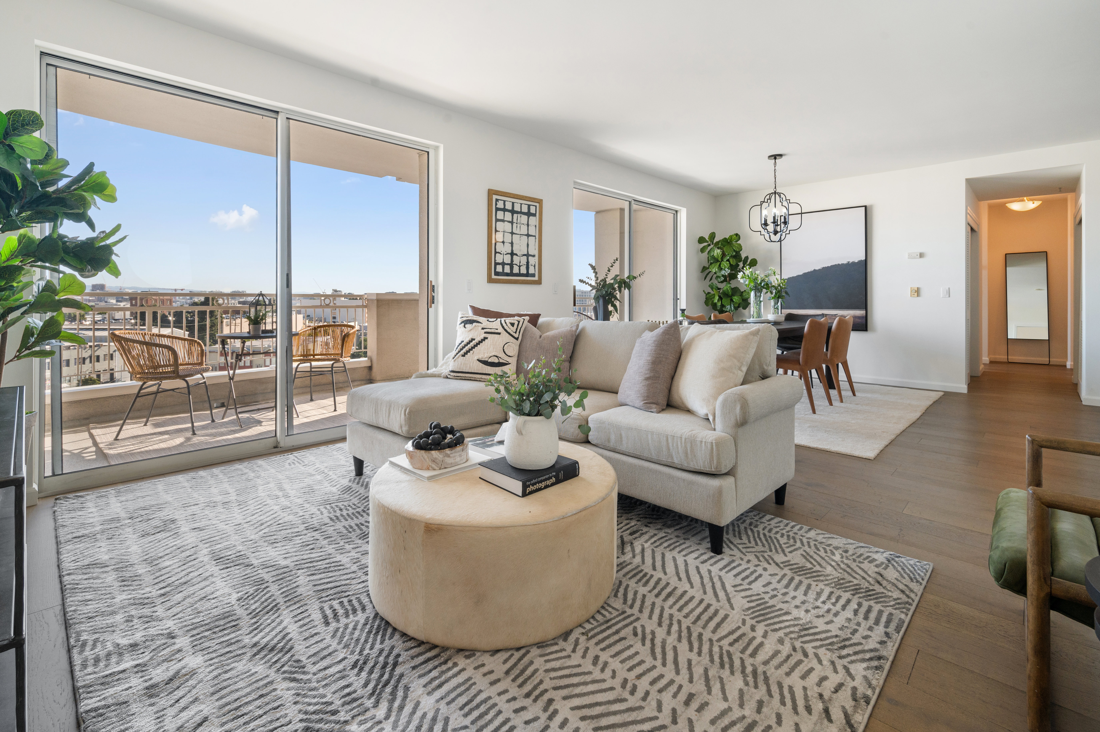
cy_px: 366
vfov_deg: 75.4
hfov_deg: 98.6
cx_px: 550
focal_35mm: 16
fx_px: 473
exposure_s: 1/25
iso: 400
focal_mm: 15.5
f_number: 9
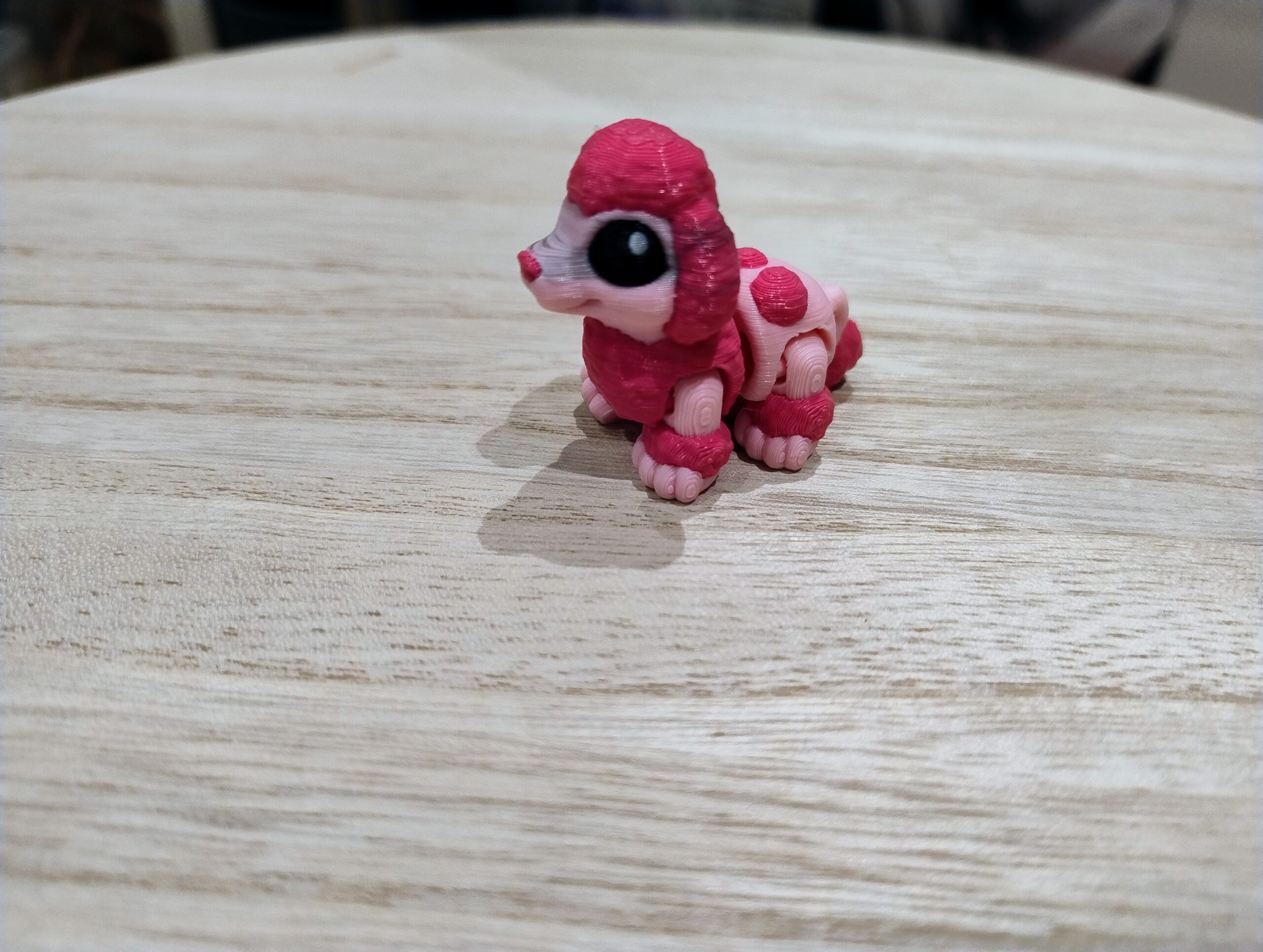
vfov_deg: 56.9
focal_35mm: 24
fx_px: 877
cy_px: 476
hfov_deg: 71.5
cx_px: 632
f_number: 1.8
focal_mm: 5.56
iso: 453
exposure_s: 1/50
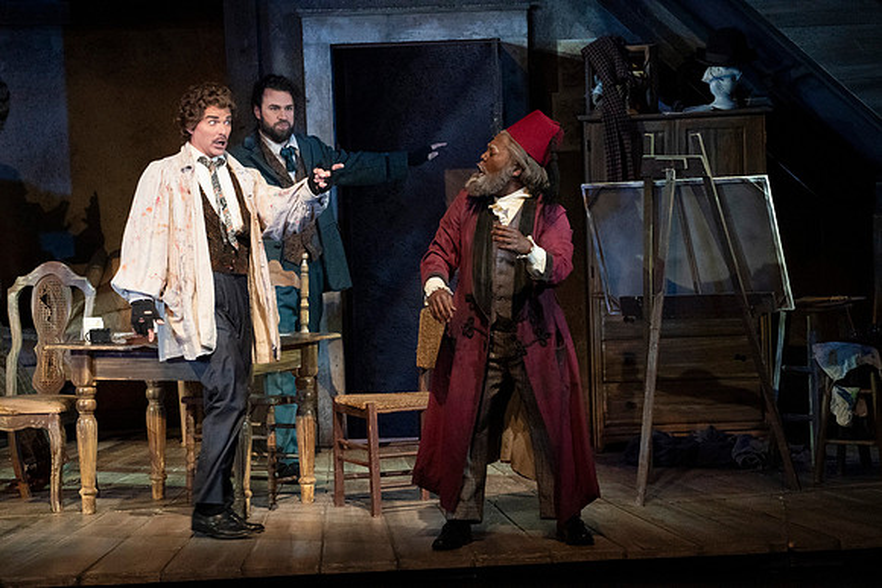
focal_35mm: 200
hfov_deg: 10.3
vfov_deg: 6.9
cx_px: 441
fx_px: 4901
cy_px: 294
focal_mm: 200
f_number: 11
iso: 16000
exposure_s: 1/320
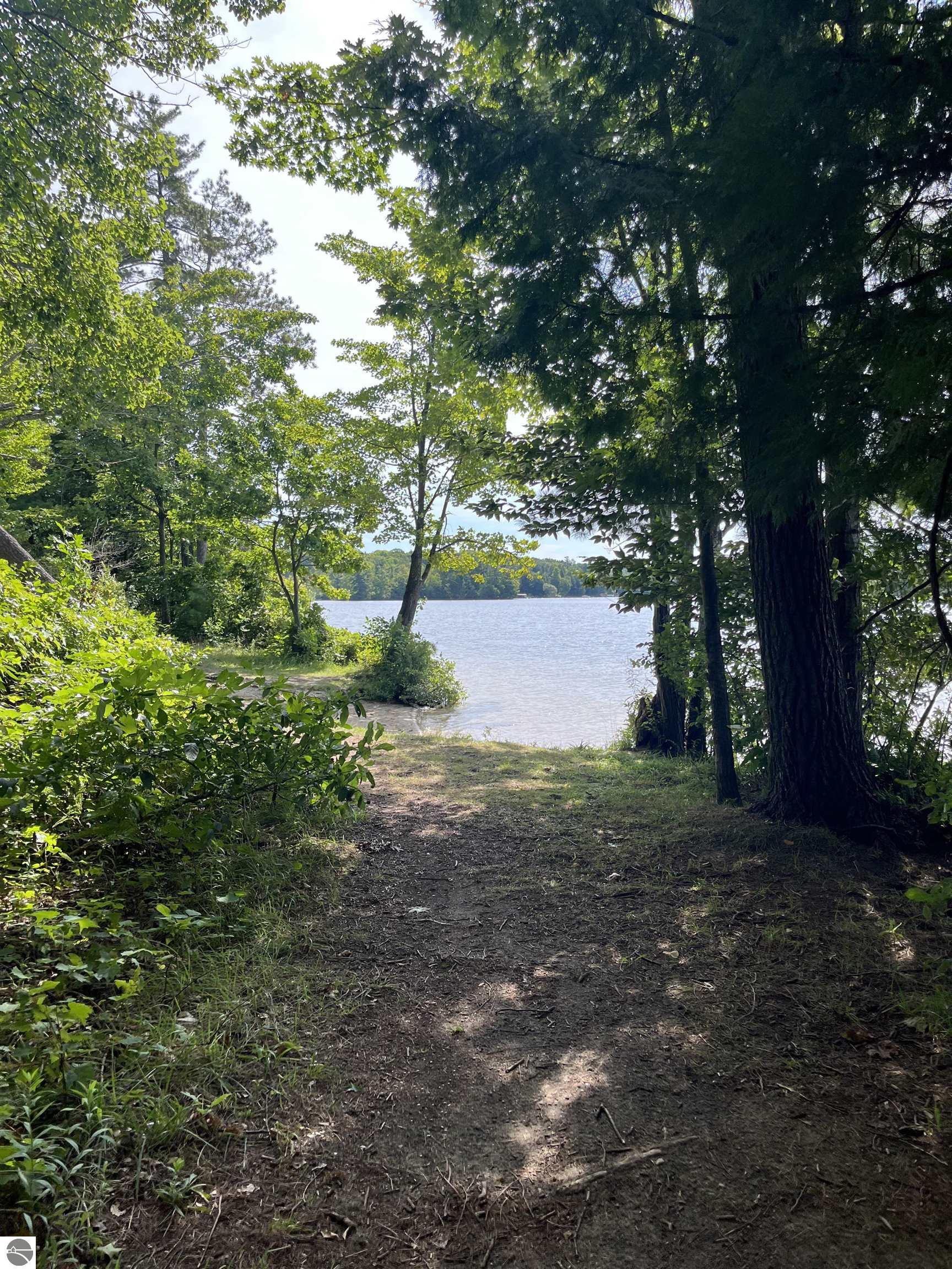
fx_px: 953
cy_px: 634
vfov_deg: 67.3
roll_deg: +0.0
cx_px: 476
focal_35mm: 26
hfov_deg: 53.1
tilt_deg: -2.7
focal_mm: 5.1
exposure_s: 1/935
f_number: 1.6
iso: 50
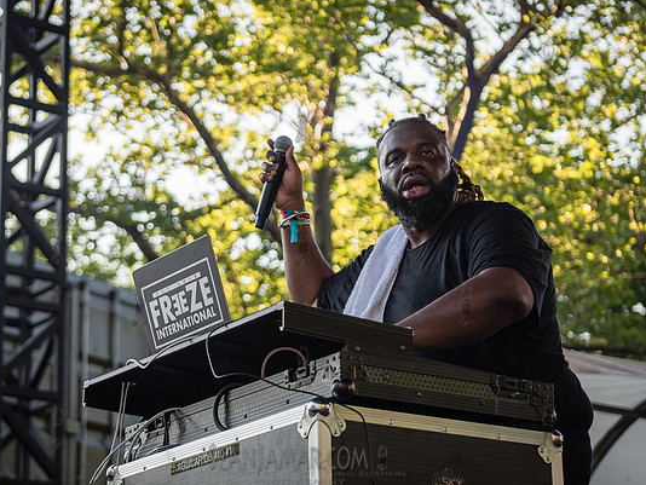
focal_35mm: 105
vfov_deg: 14.1
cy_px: 243
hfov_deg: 18.7
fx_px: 1960
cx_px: 286
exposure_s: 1/800
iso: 400
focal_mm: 70
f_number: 3.5
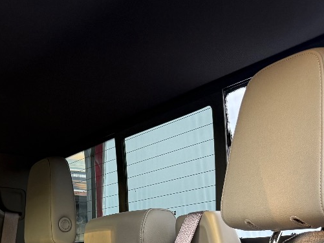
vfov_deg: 19.6
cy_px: 320
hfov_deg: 27.0
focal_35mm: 69
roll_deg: -1.0
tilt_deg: -1.9
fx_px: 646
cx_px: 19
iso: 160
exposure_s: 1/121
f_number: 1.78
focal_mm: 6.76
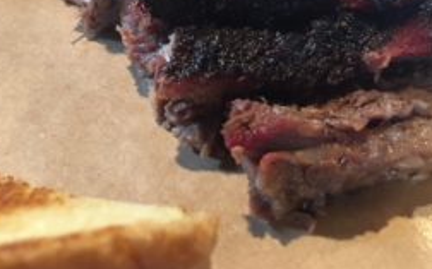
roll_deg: -5.5
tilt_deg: -33.2
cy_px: 58
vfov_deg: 29.8
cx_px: 187
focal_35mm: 42
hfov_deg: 47.1
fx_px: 494
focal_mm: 4.15
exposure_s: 1/10
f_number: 2.2
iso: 100
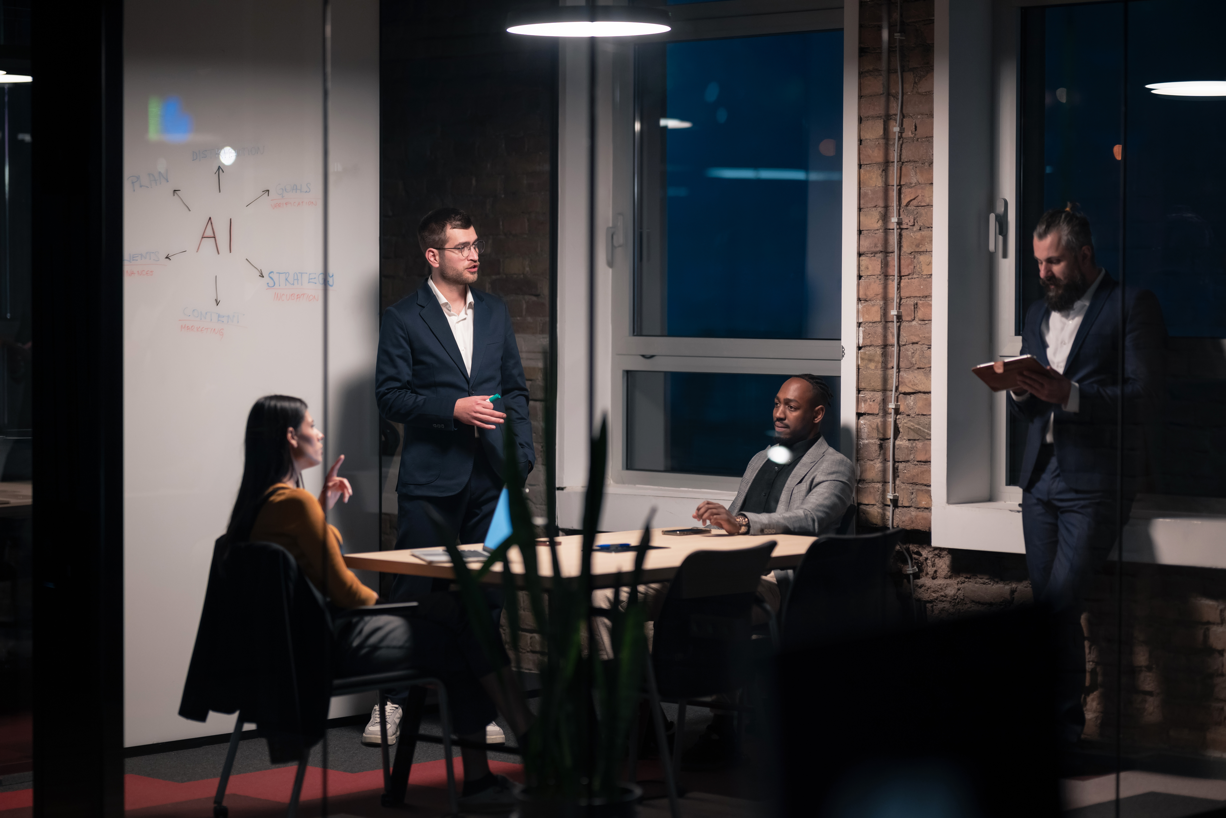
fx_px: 2894
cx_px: 613
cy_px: 409
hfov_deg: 23.9
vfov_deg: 16.1
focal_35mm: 85
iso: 800
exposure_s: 1/200
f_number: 1.4
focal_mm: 85
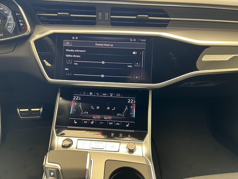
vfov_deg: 53.1
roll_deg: -0.9
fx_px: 179
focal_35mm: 26
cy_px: 90
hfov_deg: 67.3
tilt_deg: -26.7
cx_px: 119
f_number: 1.5
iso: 200
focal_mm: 5.7
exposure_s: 1/60
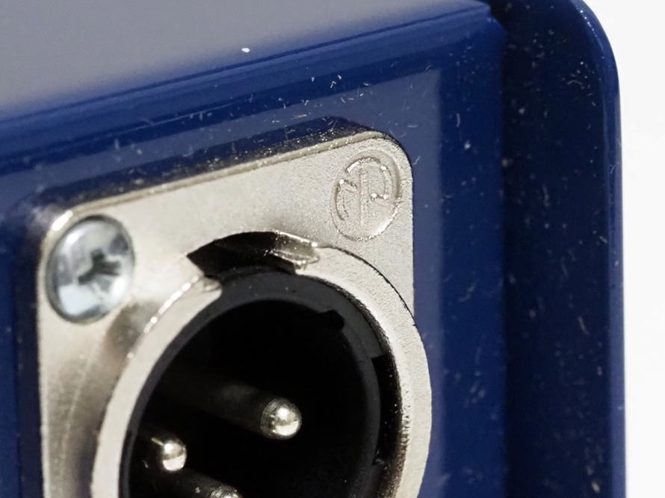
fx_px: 4974
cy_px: 456
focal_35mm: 259
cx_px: 191
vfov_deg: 5.7
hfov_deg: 7.6
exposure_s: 1/60
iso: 6400
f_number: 5.6
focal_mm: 60
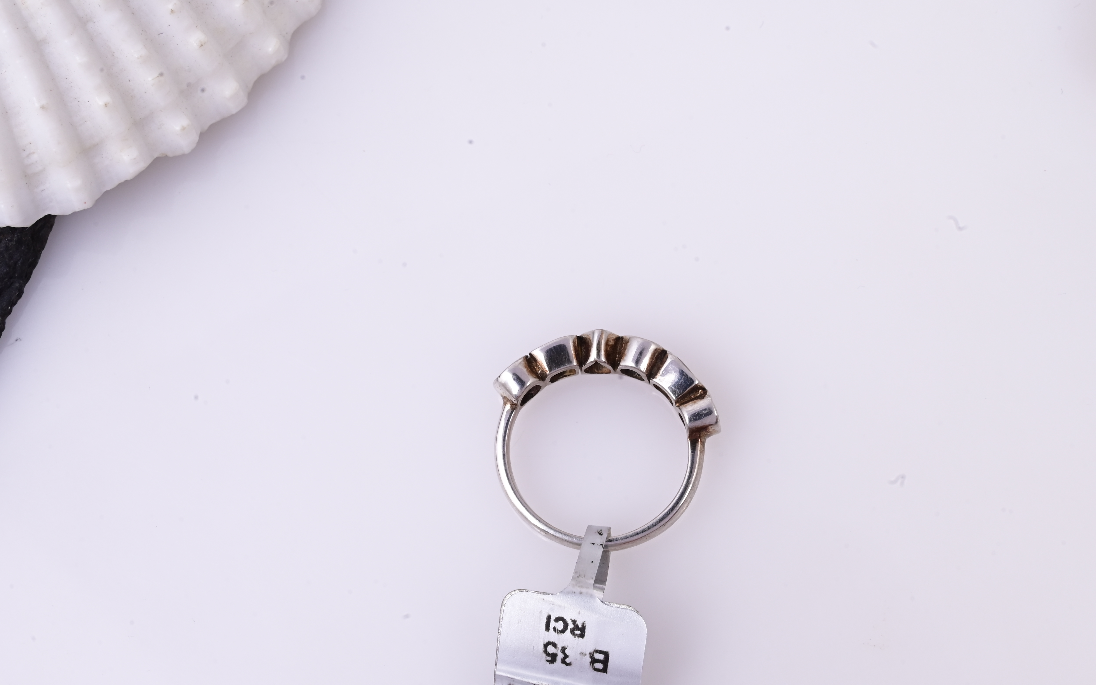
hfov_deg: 24.1
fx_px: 2569
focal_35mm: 86
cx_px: 627
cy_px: 434
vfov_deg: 15.2
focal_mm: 70
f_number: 20
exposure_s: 1/80
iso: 640
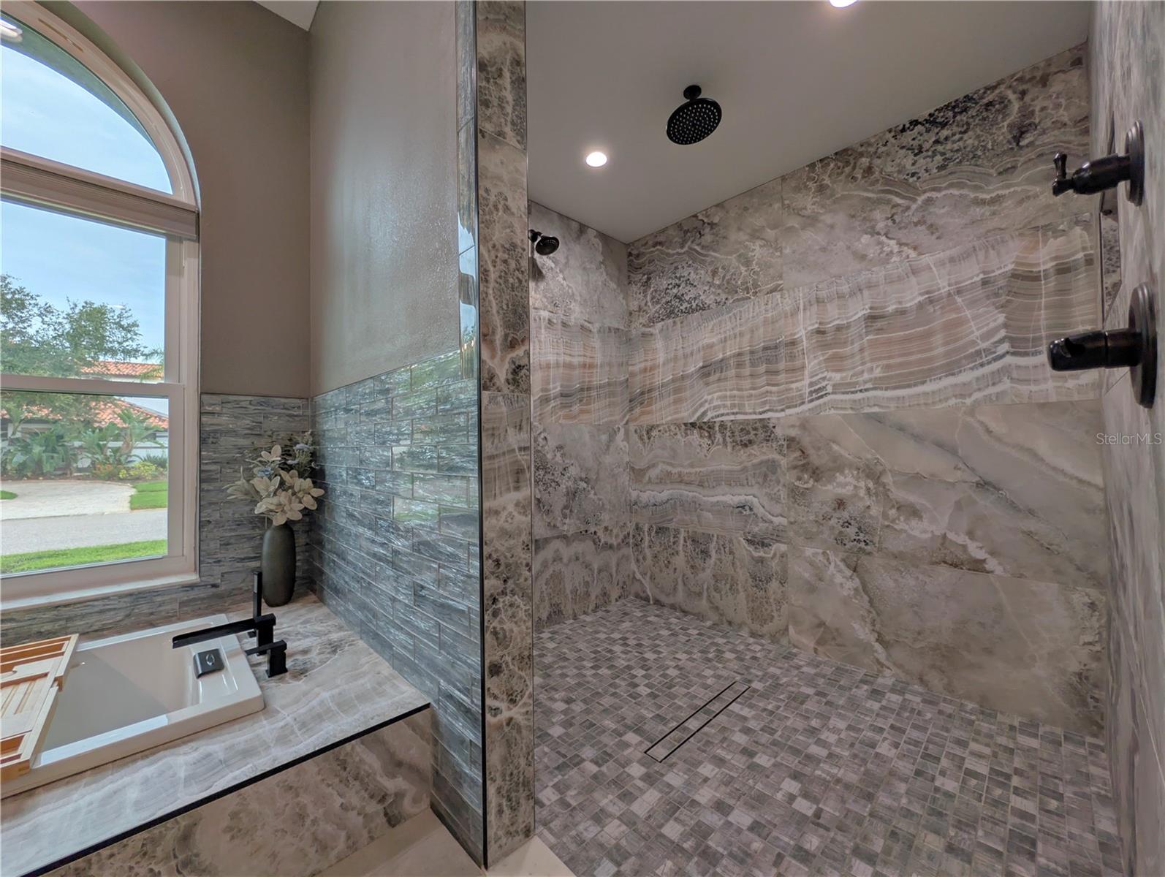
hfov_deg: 110.5
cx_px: 582
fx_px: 404
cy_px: 438
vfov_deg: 94.6
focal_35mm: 12
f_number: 1.7
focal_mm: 2.02
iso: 49
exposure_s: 1/250
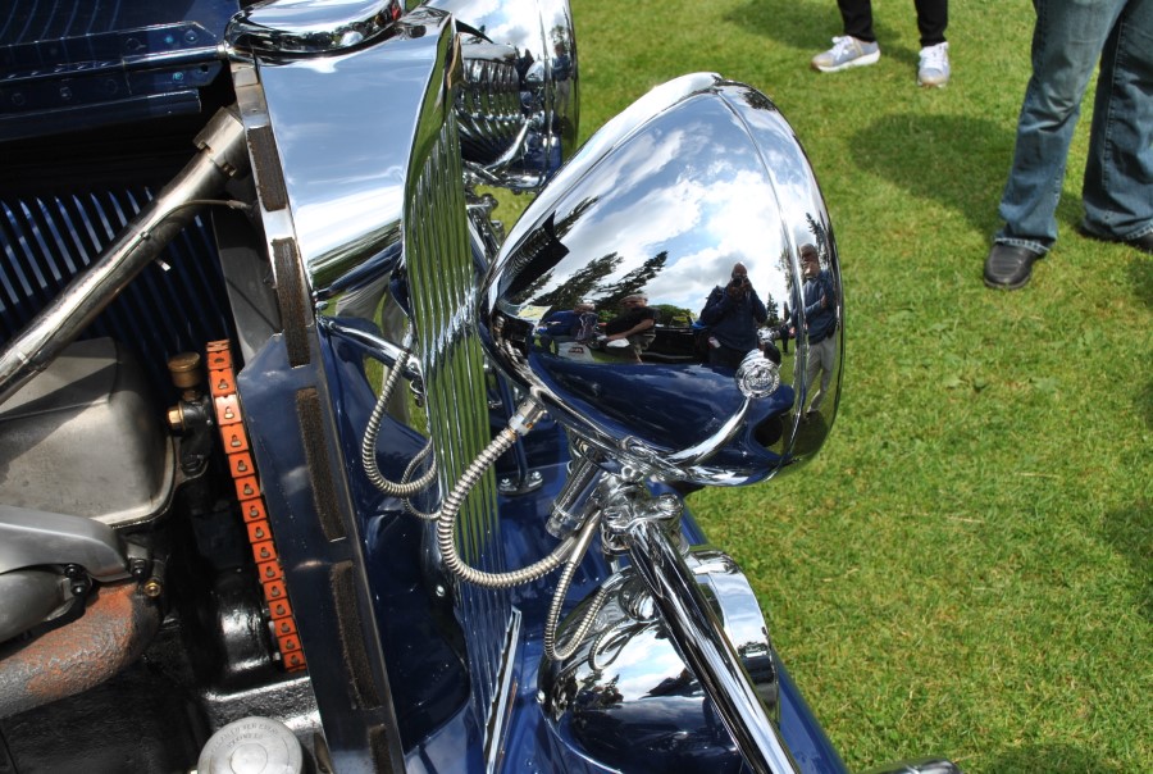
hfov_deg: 49.5
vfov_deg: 34.4
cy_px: 387
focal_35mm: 39
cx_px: 576
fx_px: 1252
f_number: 8
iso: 100
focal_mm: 26
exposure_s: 1/250
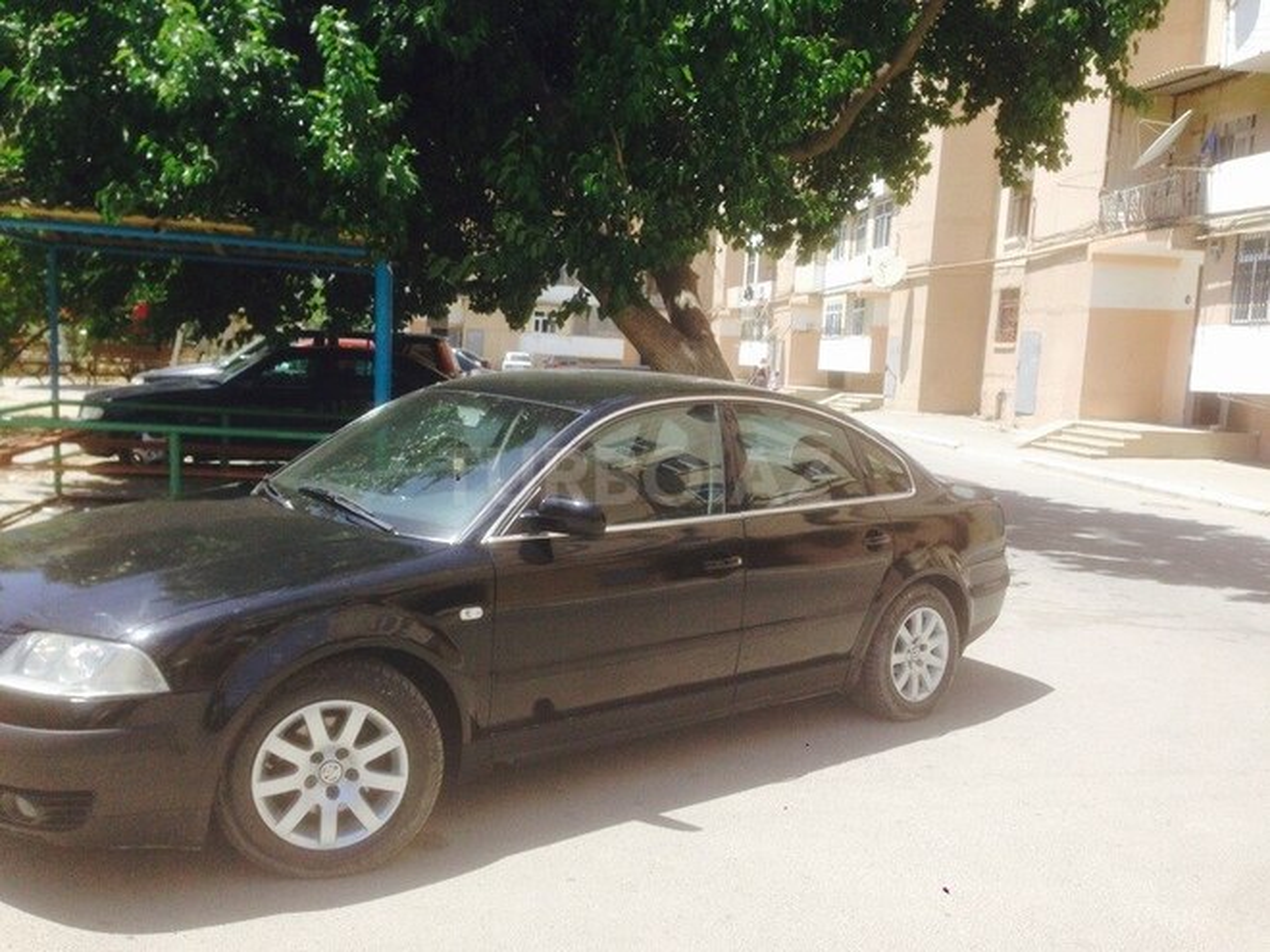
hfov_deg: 55.4
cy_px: 476
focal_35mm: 33
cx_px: 635
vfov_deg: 42.9
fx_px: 1211
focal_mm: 4.12
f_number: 2.4
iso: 50
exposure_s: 1/874
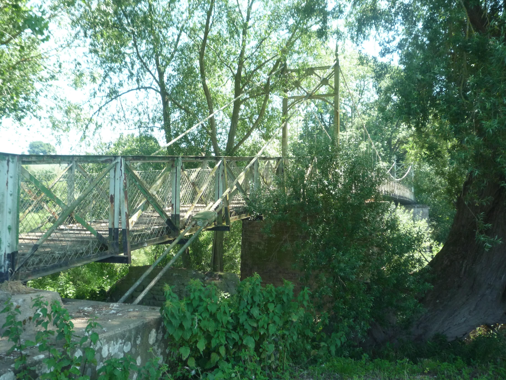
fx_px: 526
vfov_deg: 39.7
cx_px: 253
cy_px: 190
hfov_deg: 51.4
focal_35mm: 36
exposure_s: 1/160
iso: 200
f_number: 3.8
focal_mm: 6.3
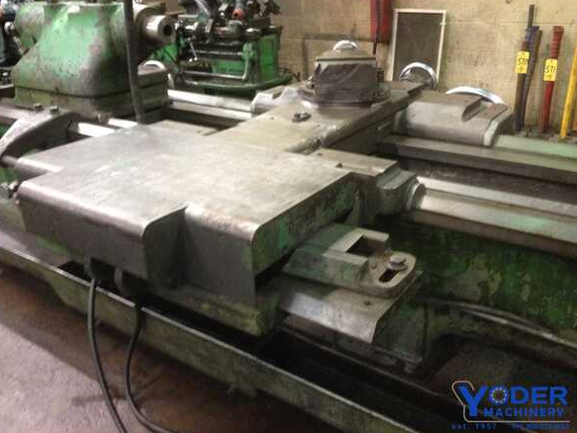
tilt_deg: -24.0
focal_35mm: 36
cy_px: 216
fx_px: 600
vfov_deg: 39.7
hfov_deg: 51.3
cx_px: 285
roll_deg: +3.2
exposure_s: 1/17
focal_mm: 4.28
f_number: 2.4
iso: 400
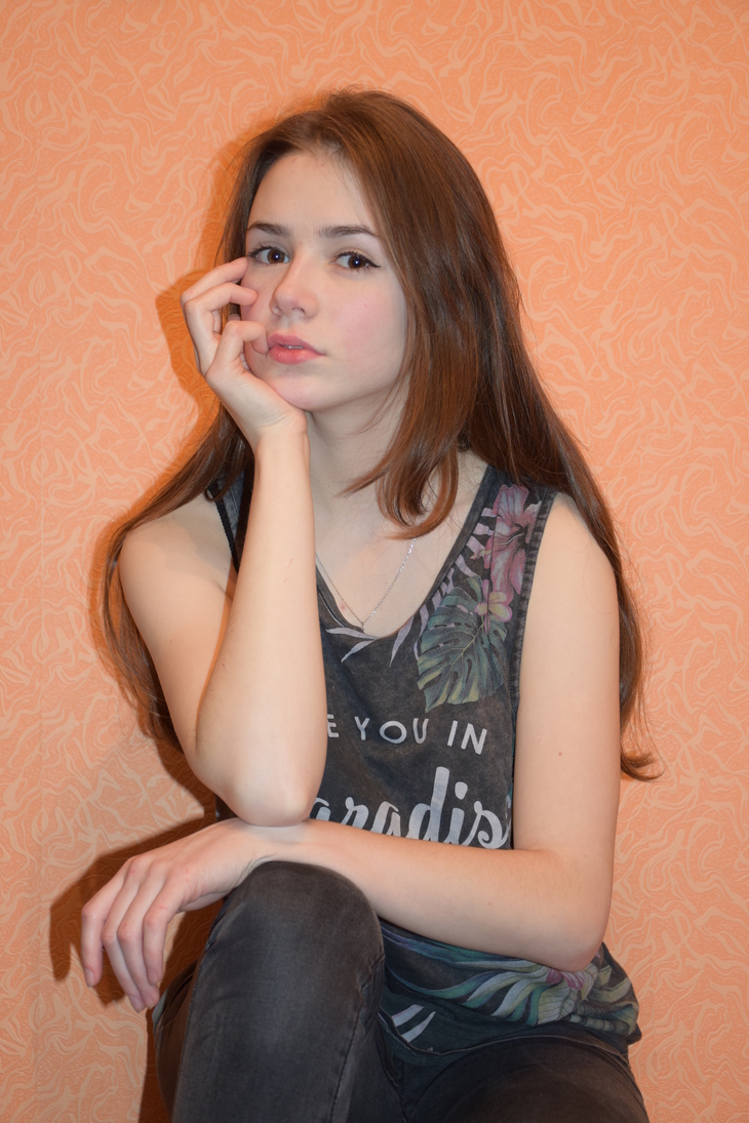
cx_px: 374
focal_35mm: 60
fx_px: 1872
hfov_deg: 22.6
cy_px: 562
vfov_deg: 33.4
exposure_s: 1/30
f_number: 4.5
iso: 560
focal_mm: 40
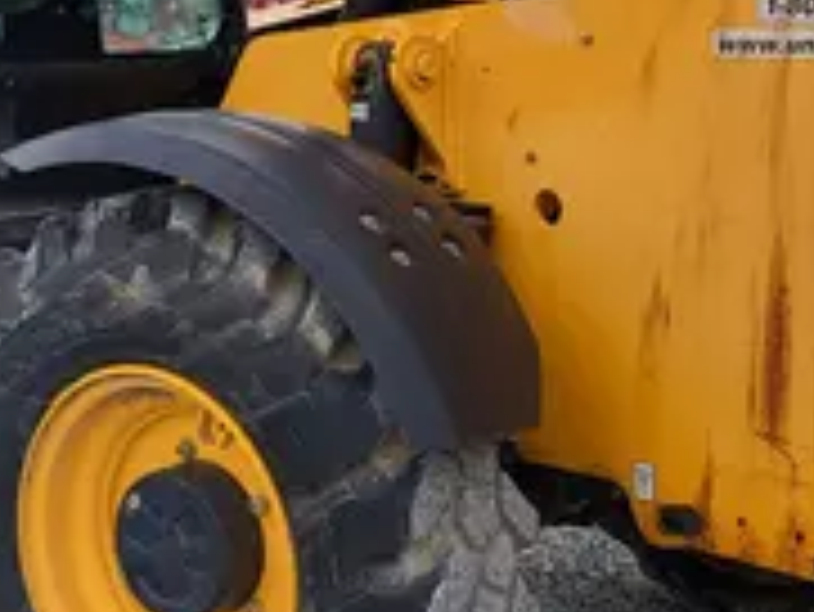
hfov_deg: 24.7
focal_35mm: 79
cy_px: 133
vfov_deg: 18.5
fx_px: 1859
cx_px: 337
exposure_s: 1/1269
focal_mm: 5.4
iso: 40
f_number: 1.8
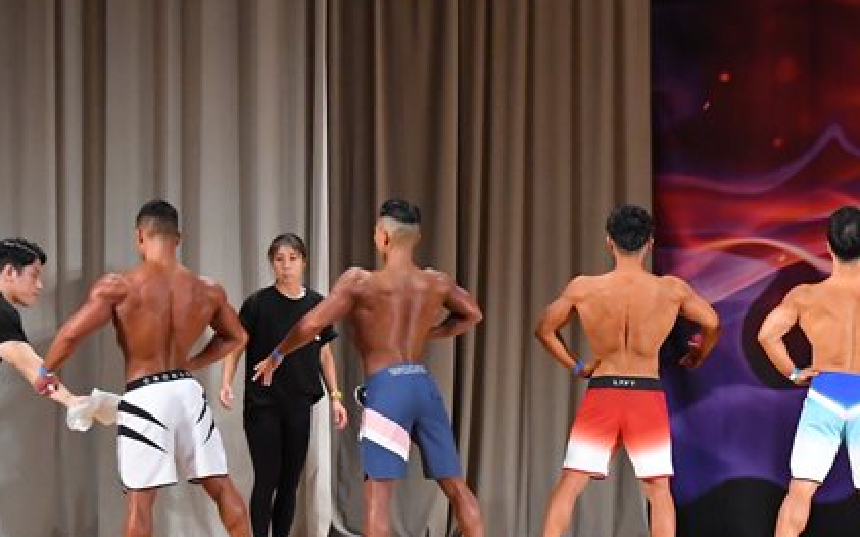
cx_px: 706
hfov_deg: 10.6
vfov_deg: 6.7
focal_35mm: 197
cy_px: 306
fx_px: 4617
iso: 4500
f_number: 5.6
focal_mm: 70
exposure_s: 1/400
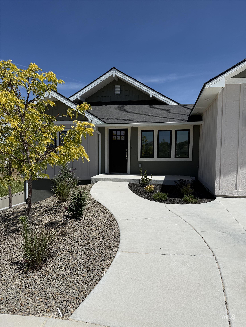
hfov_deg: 56.8
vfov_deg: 71.6
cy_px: 164
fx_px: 227
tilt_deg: -2.7
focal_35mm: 24
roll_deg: +0.0
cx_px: 123
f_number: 1.78
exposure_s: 1/9091
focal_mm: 6.76
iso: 80
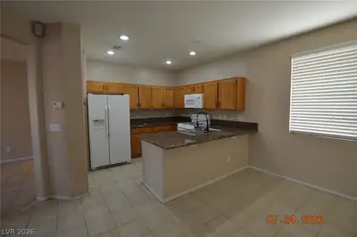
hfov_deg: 100.4
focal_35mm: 15
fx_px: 149
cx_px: 178
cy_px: 118
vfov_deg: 77.2
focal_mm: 10
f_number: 4
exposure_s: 1/60
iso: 400
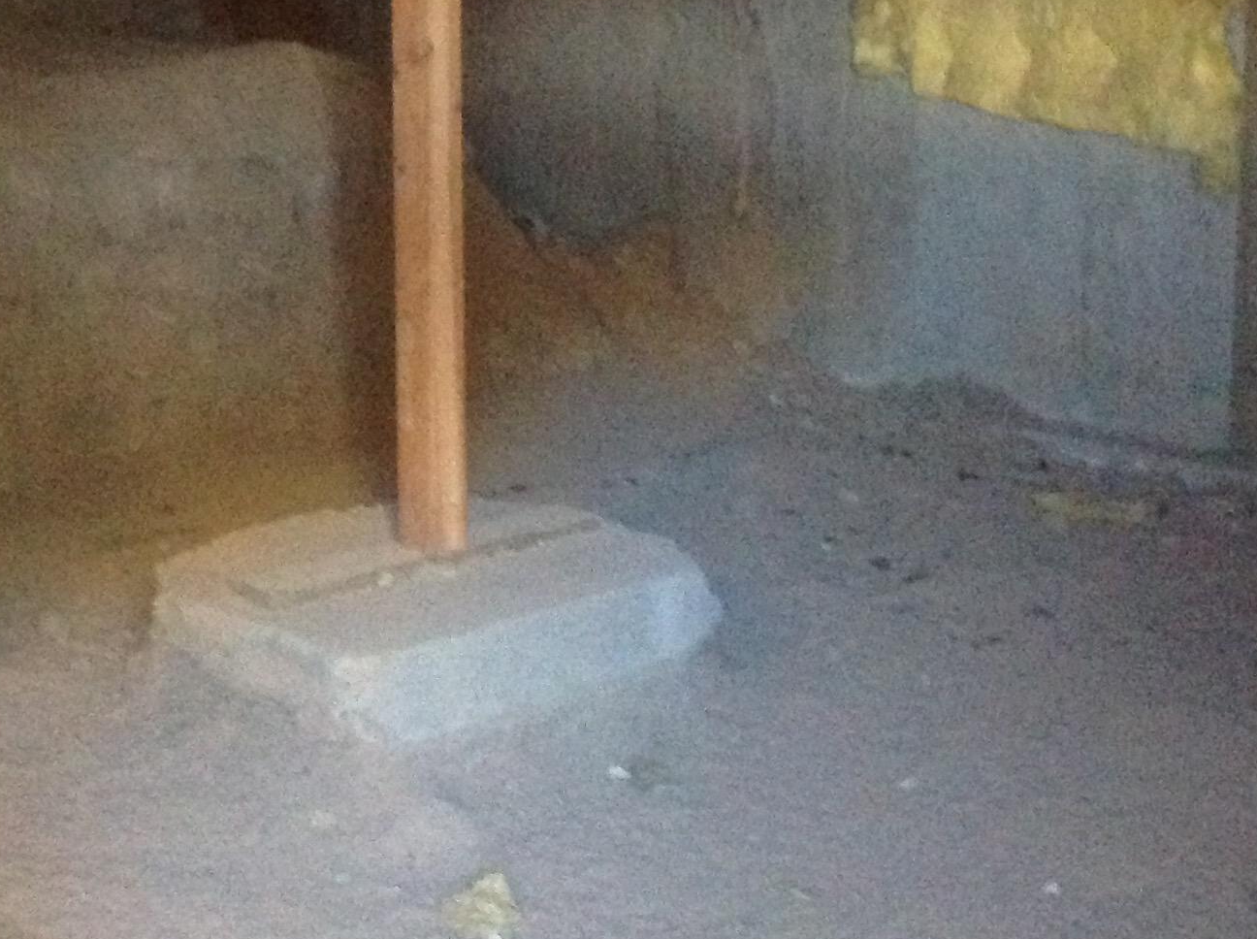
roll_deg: -0.8
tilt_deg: -7.6
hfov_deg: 27.7
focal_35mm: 70
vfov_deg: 20.8
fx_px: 2538
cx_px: 457
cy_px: 247
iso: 800
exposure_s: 1/15
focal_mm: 4.28
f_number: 2.4
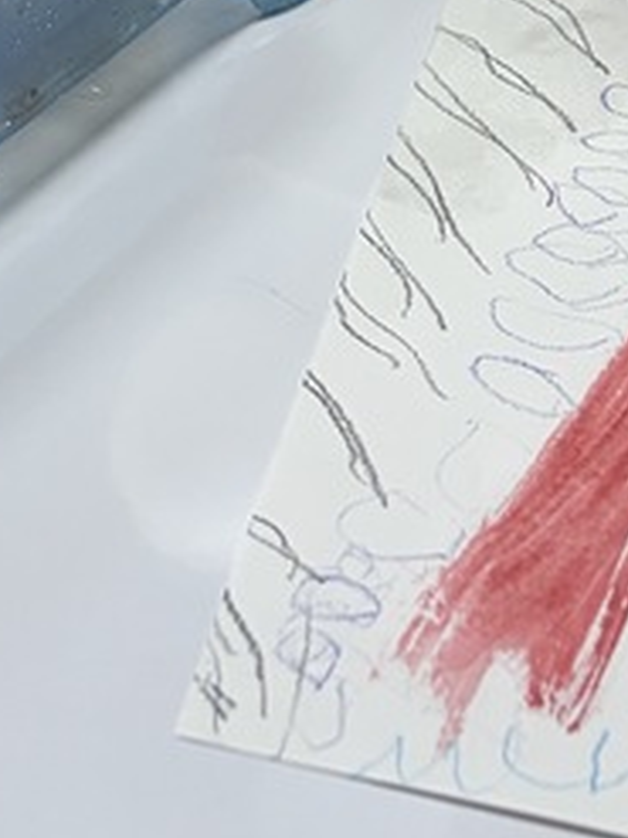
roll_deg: -2.6
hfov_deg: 13.7
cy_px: -811
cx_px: 384
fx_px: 2615
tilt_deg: -14.9
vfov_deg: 15.0
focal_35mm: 108
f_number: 1.6
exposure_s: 1/42
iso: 200
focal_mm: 5.96
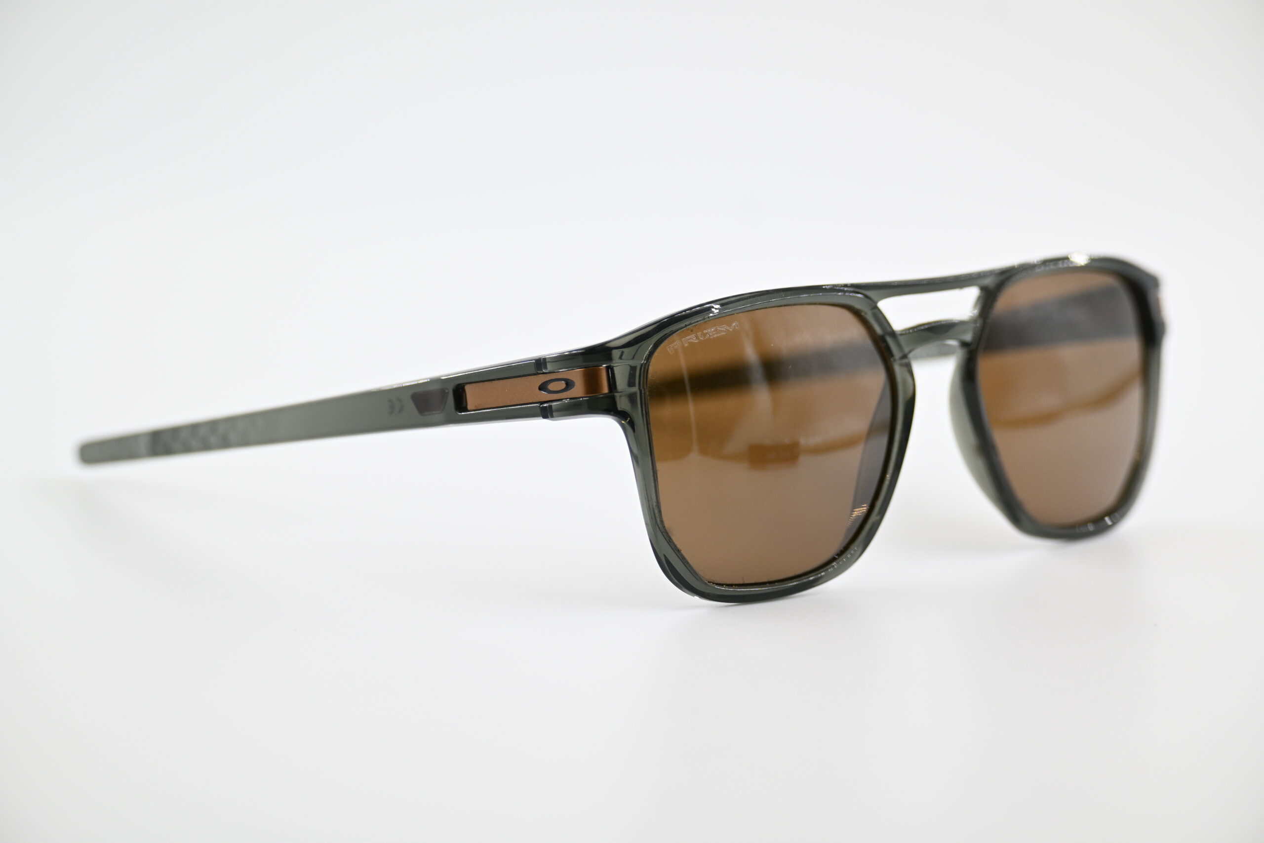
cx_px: 632
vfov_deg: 12.9
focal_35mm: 106
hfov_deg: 19.2
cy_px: 422
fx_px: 3739
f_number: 4.8
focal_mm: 71
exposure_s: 1/400
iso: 400
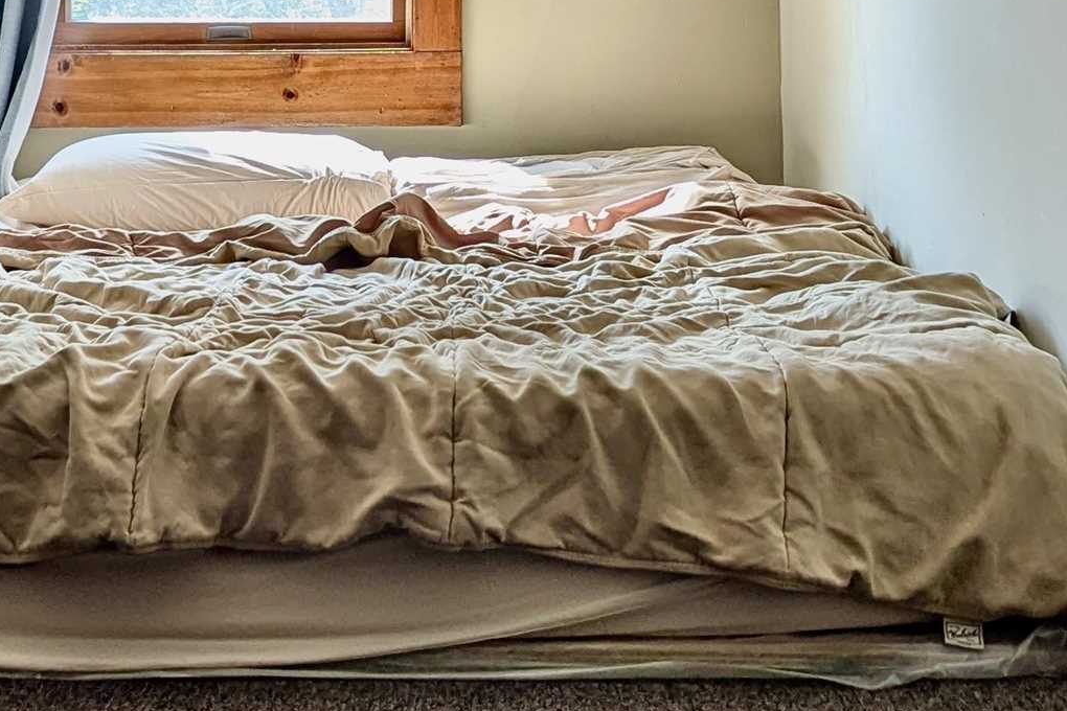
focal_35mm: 75
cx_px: 376
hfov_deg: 26.9
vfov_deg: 18.1
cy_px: 220
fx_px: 2223
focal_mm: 6.81
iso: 39
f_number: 1.85
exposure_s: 1/69.2
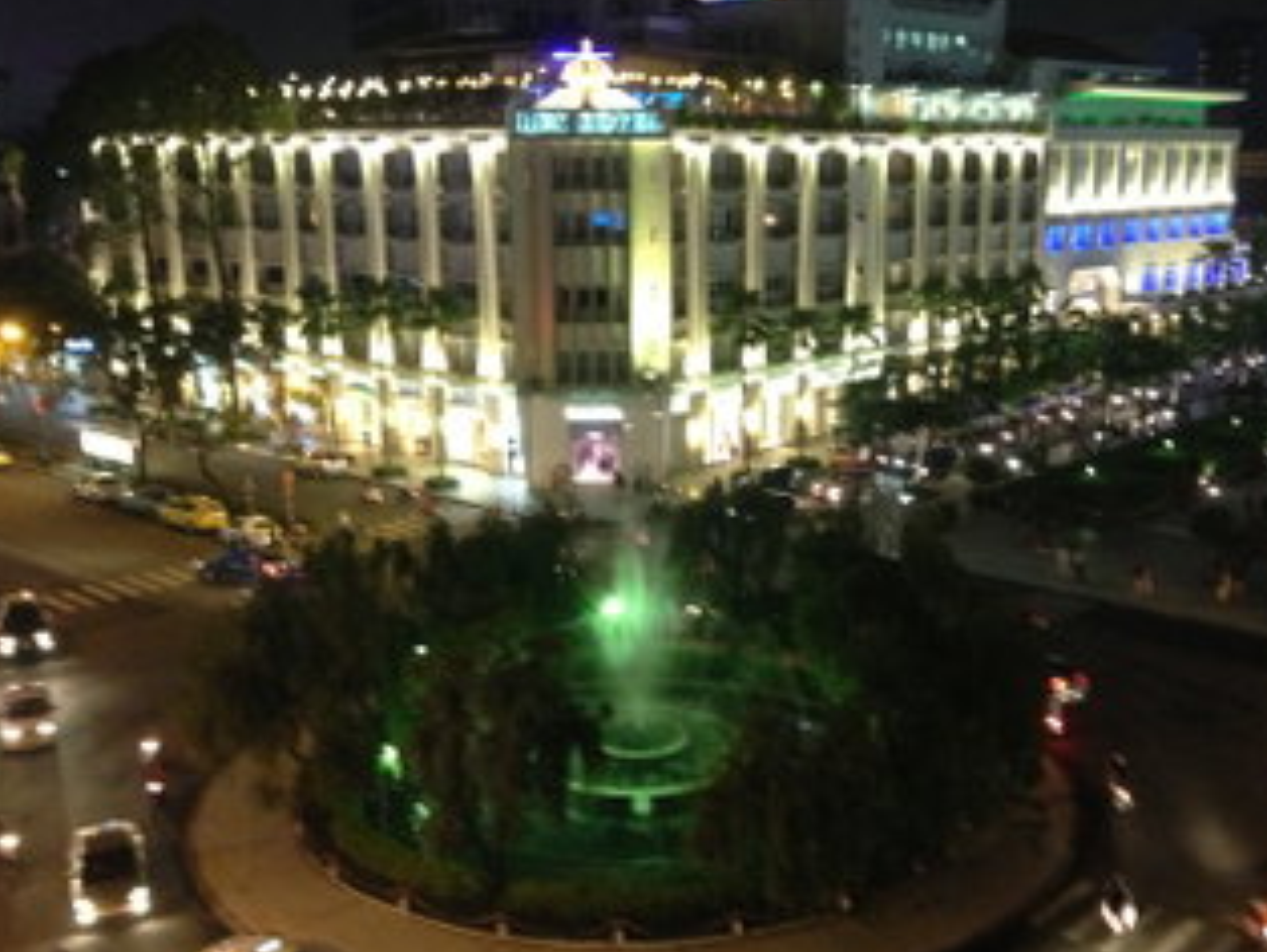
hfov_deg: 44.7
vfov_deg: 34.4
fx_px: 1538
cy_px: 476
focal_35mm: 42
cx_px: 714
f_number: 2.4
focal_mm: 4.13
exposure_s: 1/15
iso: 500
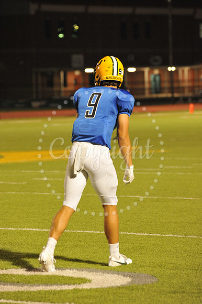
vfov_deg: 10.3
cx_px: 101
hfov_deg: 6.9
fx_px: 1685
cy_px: 152
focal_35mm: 200
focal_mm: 200
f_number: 5.6
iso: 5000
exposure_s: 1/200
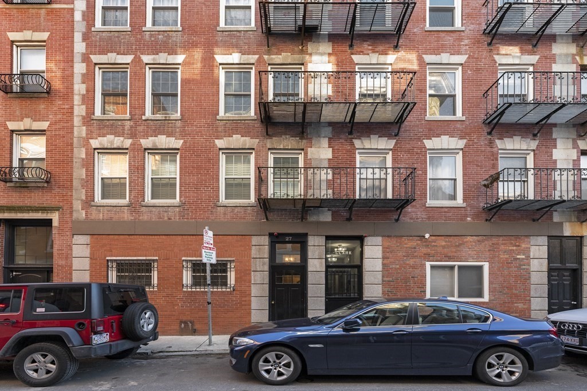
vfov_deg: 81.1
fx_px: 228
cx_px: 294
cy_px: 196
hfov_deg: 104.3
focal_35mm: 14
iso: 2500
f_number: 8
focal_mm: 14
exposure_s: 1/250
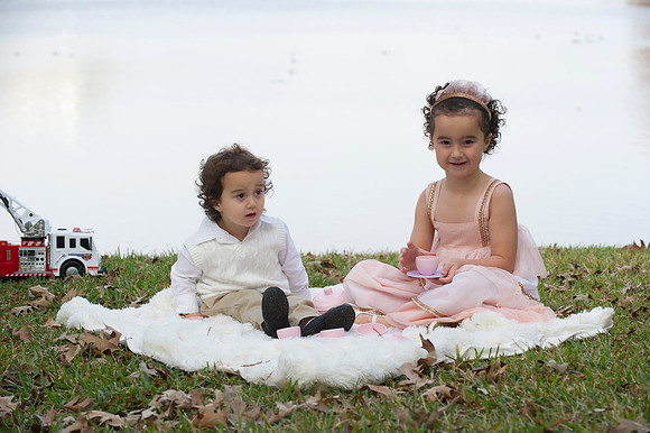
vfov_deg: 13.0
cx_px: 325
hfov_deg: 19.5
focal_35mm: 105
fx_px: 1895
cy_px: 216
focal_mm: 105
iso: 200
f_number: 5.6
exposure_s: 1/160
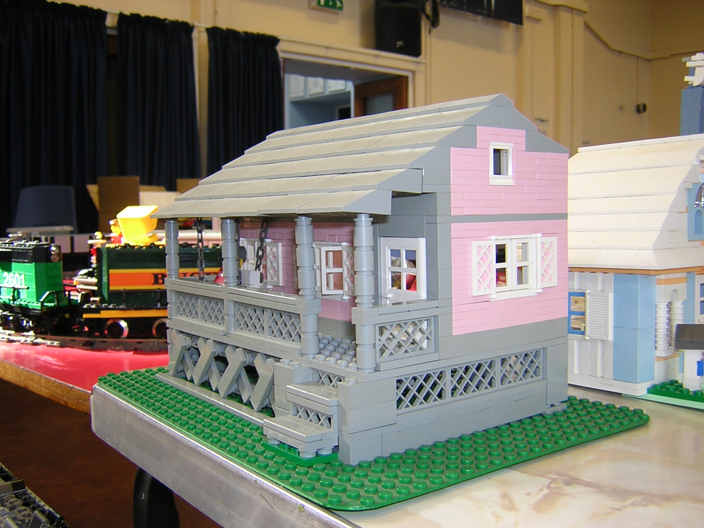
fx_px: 732
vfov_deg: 39.7
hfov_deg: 51.4
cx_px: 352
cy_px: 264
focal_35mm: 36
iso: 100
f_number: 2.6
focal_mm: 4.7
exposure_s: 1/30
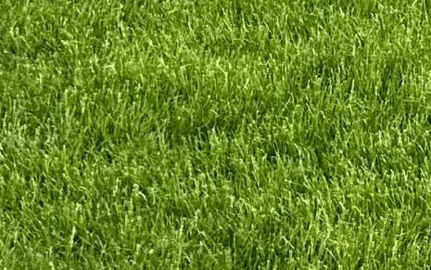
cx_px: 1151
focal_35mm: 164
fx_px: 1927
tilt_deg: +5.5
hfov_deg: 10.4
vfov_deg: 7.0
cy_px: -594
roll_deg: +0.7
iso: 80
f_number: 1.78
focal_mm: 6.86
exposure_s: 1/1517
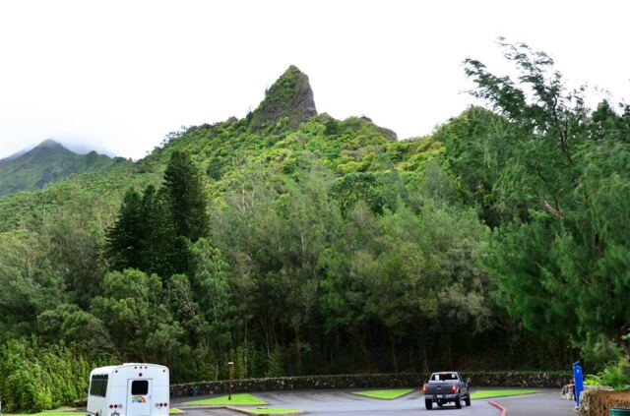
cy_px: 208
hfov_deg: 53.3
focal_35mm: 36
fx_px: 628
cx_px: 315
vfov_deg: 36.7
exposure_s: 1/125
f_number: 8
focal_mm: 24
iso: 400
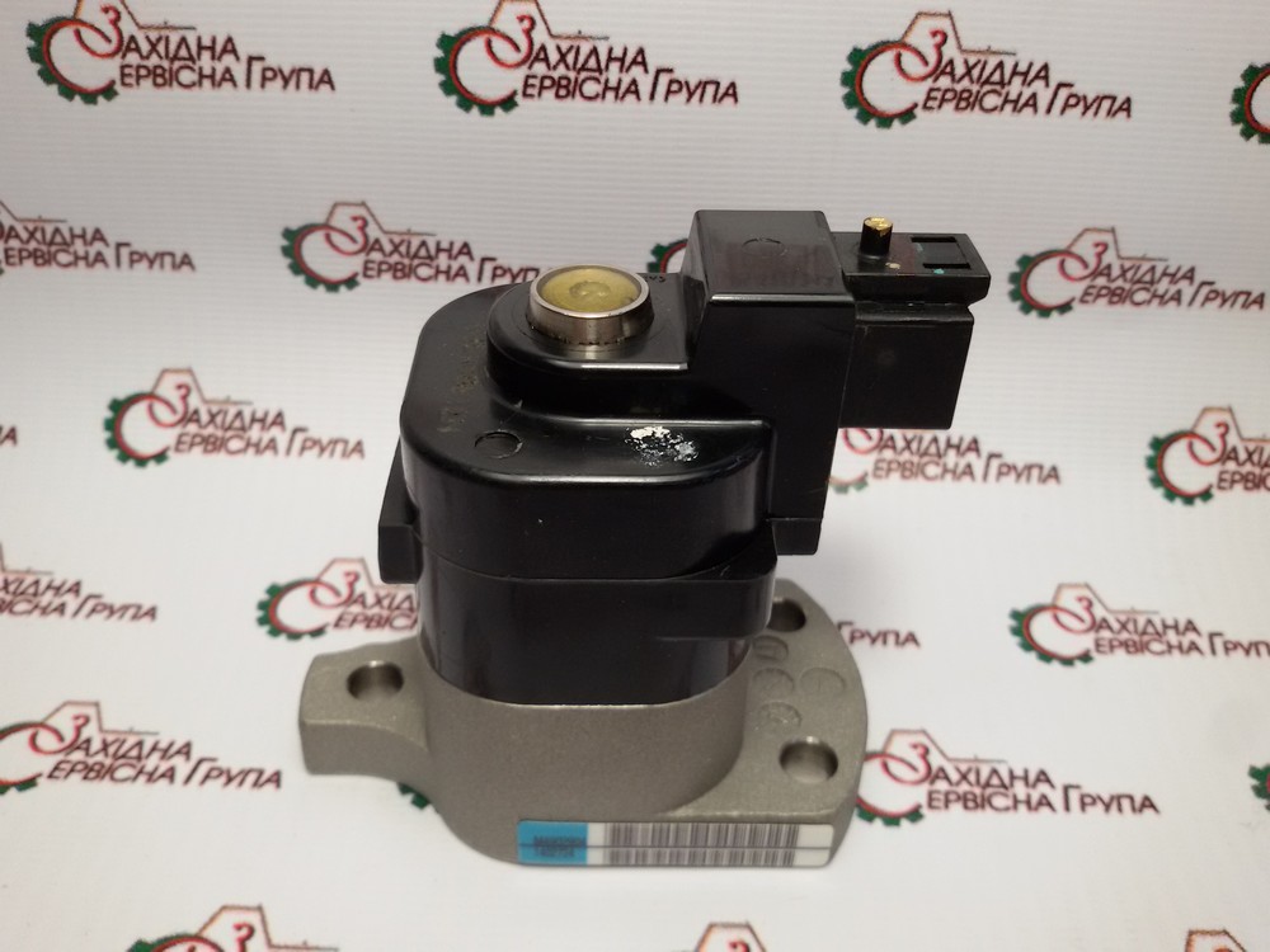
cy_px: 476
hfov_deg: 58.4
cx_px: 635
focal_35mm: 31
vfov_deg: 45.4
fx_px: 1137
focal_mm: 2.93
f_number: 2.4
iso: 64
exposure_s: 1/100
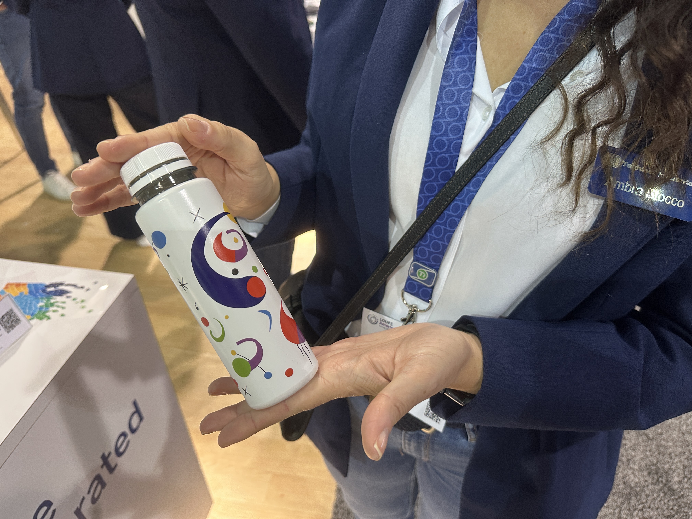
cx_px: 346
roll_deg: +0.9
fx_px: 480
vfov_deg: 56.8
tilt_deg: -37.8
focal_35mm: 24
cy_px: 260
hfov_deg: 71.6
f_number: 1.78
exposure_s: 1/60
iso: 200
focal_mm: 6.86
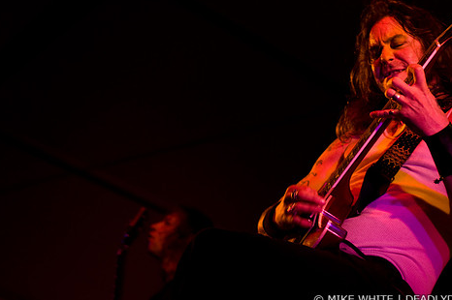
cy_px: 121
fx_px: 1217
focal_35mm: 97
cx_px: 247
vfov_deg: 14.1
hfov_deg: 21.0
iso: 800
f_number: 2.8
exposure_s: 1/125
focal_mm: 52
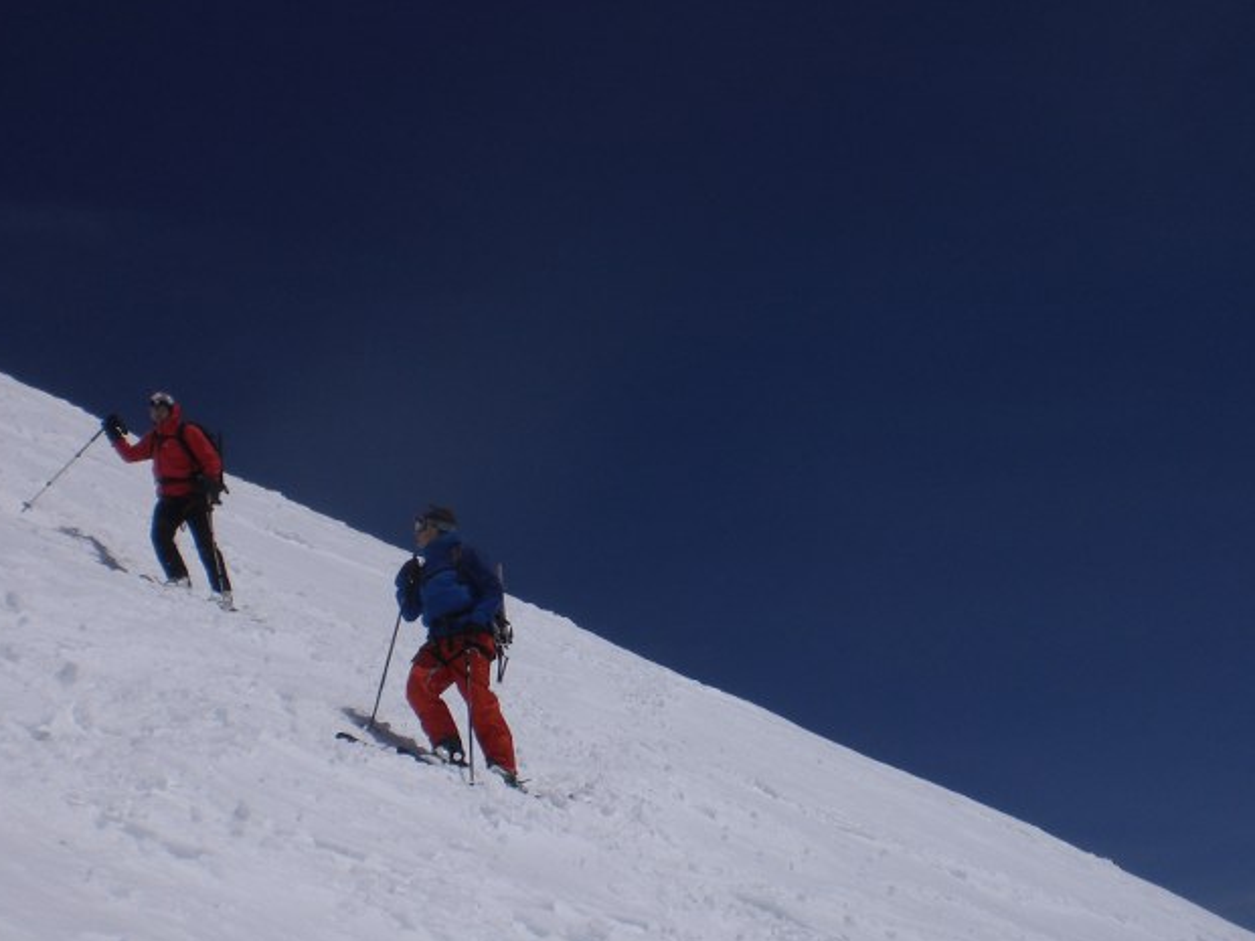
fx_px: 1776
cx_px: 656
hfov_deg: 38.9
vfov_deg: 29.6
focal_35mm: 49
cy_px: 587
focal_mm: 6.3
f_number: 4.4
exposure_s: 1/2000
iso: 50
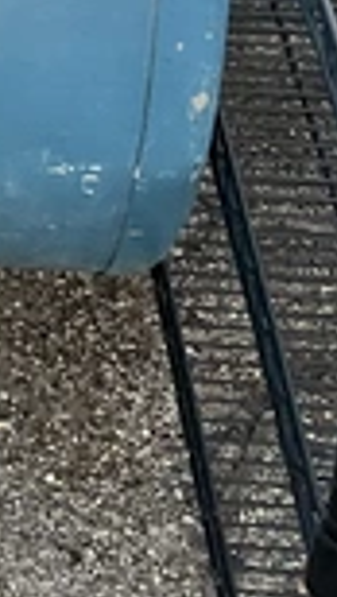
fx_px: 2438
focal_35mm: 154
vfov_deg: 13.5
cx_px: -868
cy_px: -138
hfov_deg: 6.7
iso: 40
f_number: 1.8
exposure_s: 1/122
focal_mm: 3
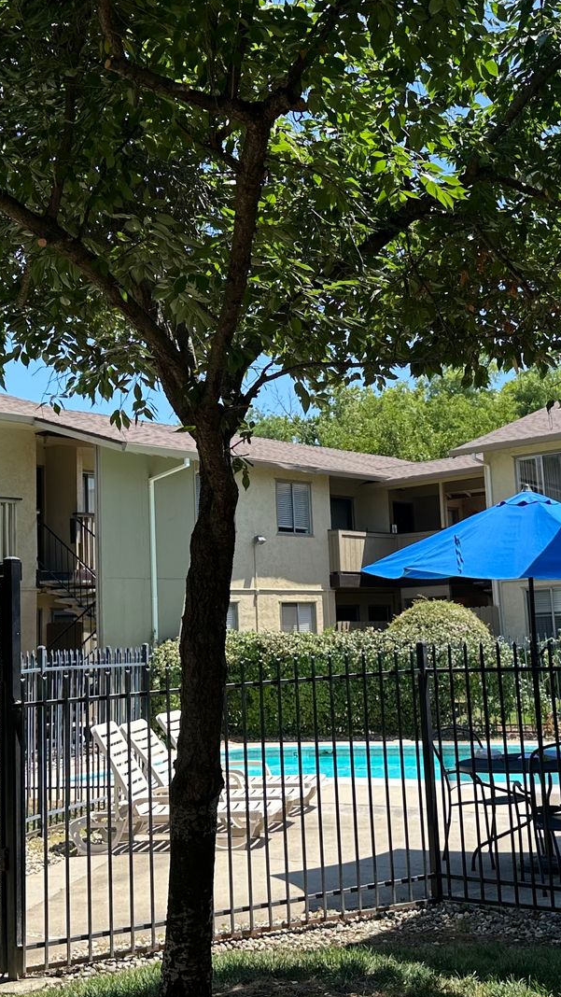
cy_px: 427
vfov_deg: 43.6
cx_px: 316
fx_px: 1243
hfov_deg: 25.4
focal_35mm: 47
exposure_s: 1/1473
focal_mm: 6.86
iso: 80
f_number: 1.78
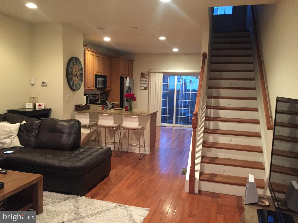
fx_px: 250
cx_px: 149
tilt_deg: -6.9
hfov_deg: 61.7
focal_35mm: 29
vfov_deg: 48.2
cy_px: 112
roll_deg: -1.9
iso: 320
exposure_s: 1/15
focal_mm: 4.15
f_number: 2.2
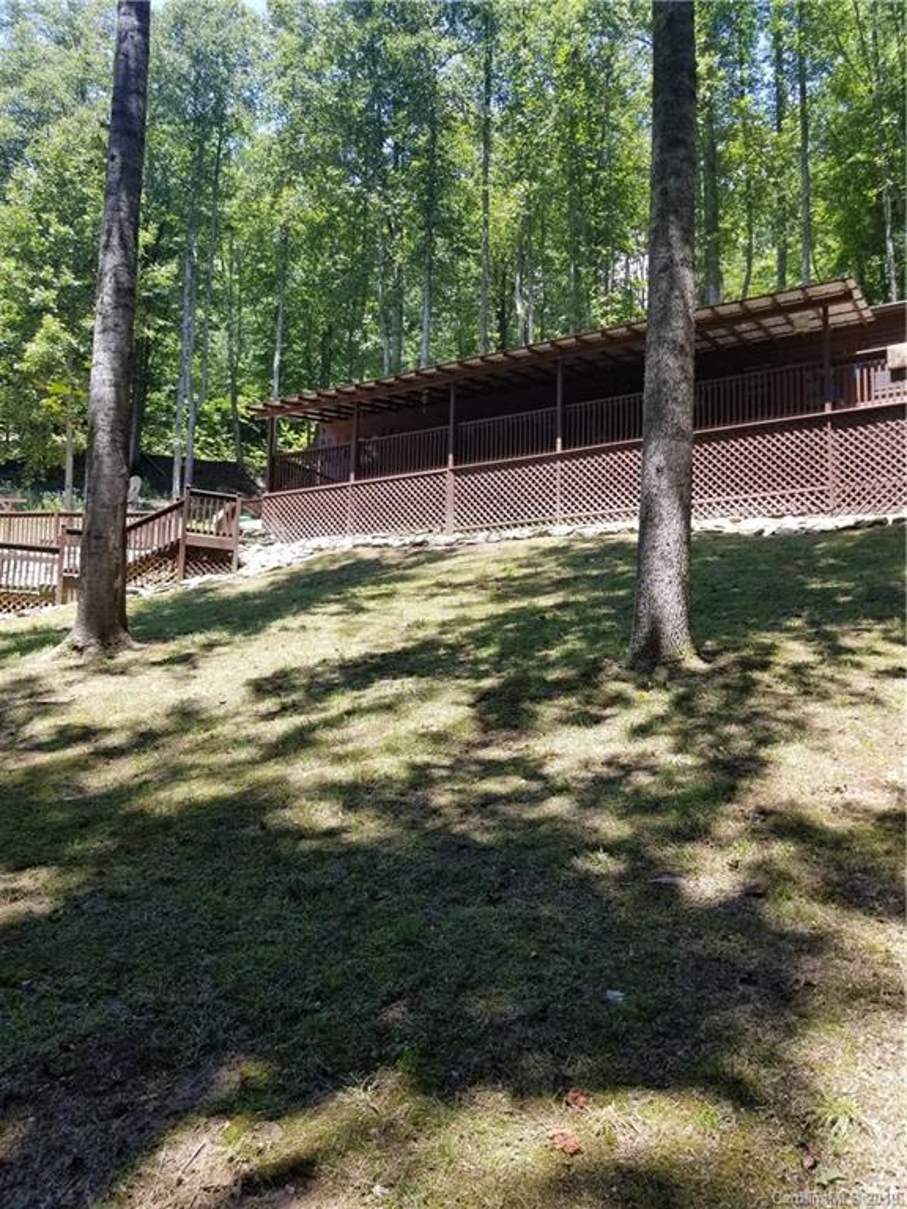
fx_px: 908
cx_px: 454
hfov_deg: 53.1
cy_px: 604
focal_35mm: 26
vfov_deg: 67.3
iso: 50
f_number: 1.7
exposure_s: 1/496
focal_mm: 4.25
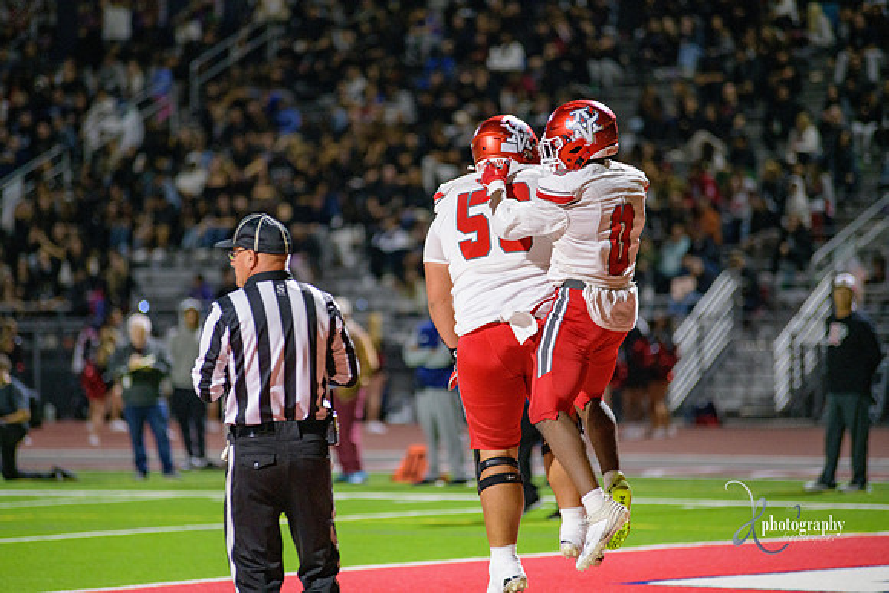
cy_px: 296
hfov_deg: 10.3
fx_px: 4940
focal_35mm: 200
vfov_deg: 6.9
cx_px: 444
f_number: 2.8
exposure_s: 1/320
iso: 2000
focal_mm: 200
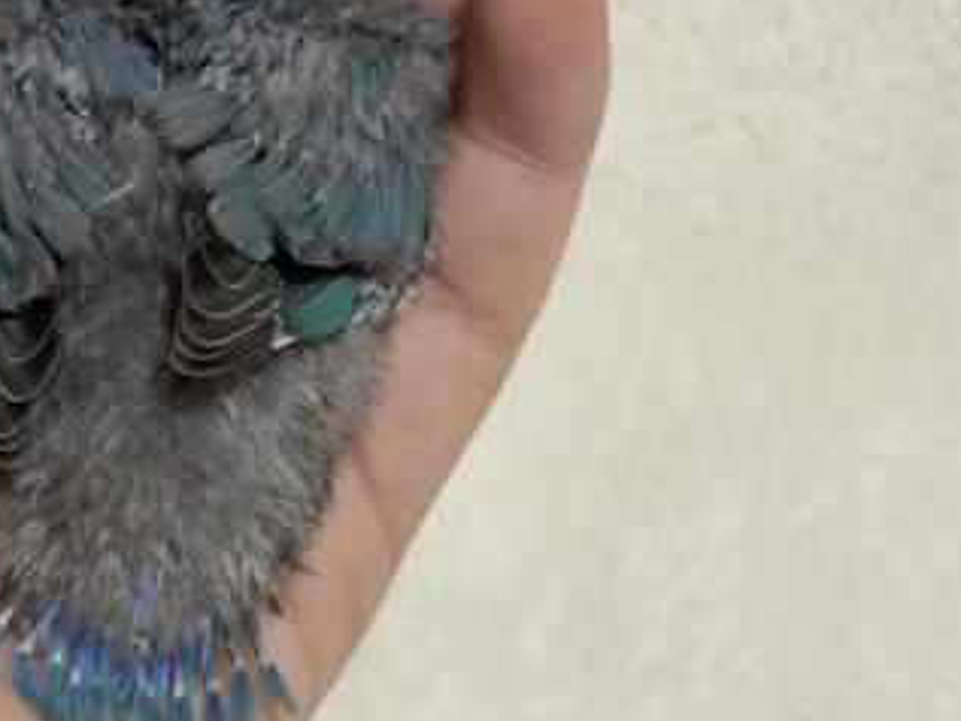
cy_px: 261
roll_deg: +0.7
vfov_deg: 14.1
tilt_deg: -28.2
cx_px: 255
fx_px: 2916
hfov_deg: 18.6
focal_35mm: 105
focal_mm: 5.96
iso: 160
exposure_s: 1/33
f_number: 1.6
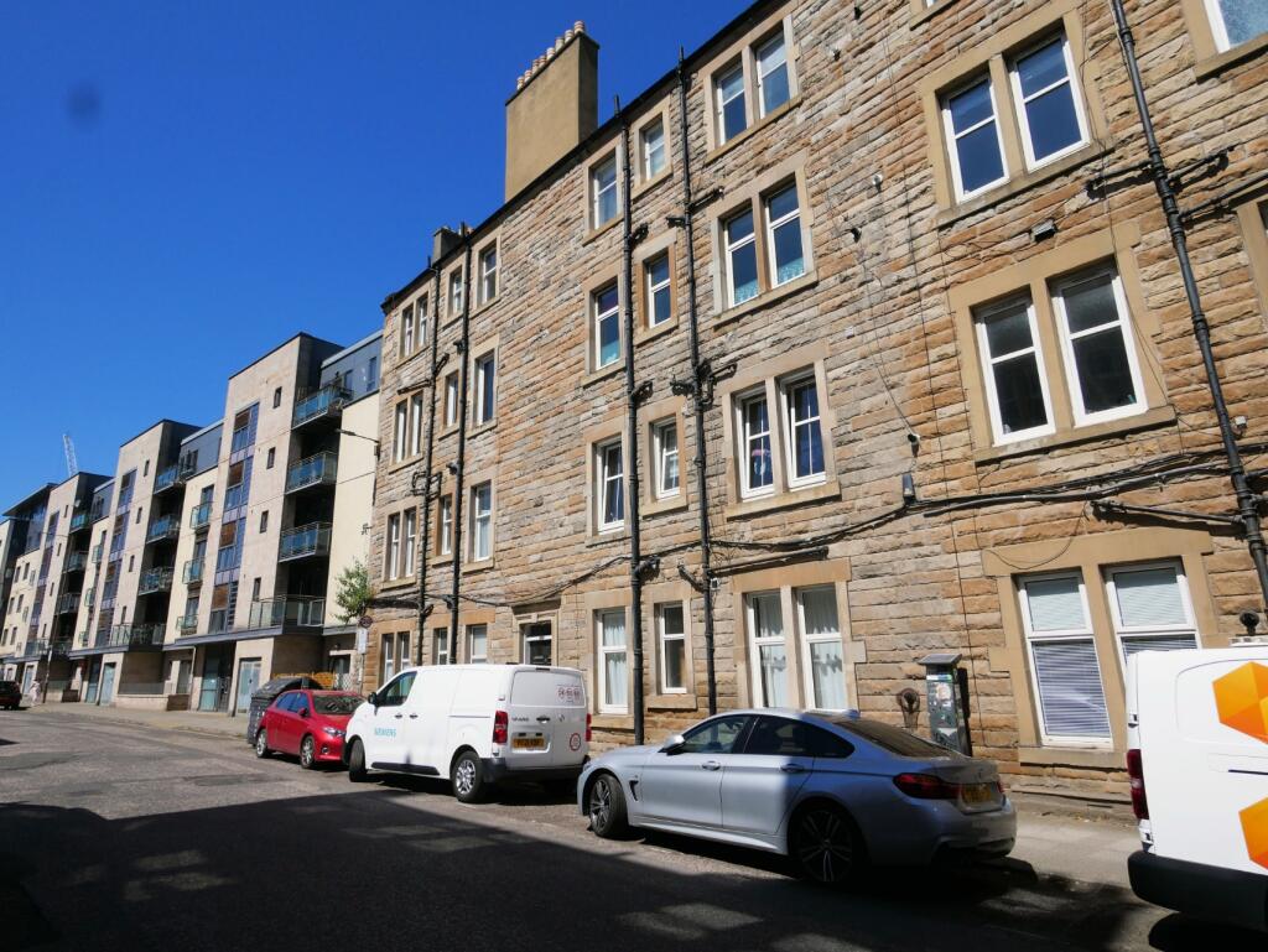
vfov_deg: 66.0
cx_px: 634
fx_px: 733
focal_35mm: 20
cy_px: 476
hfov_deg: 81.7
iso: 200
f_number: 9
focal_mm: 10
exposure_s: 1/500
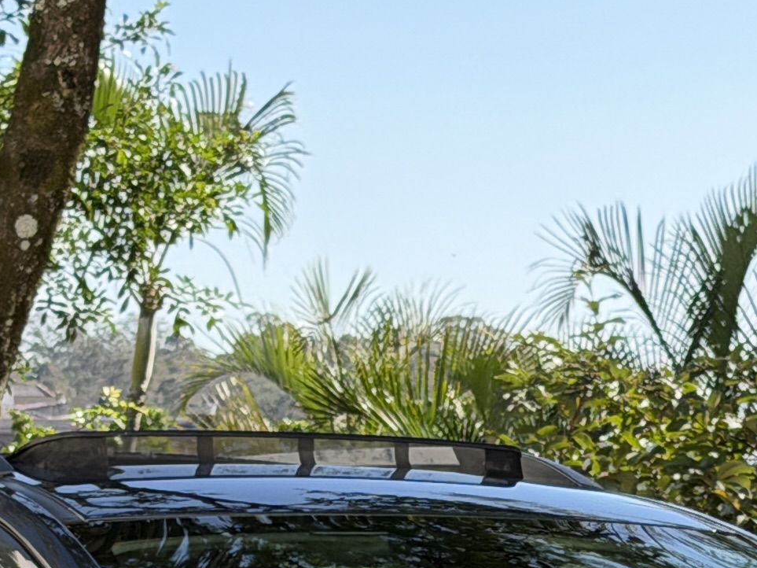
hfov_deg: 9.8
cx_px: 440
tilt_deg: -4.5
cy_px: 834
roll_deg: +0.8
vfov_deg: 7.3
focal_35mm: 201
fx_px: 4395
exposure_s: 1/1285
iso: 100
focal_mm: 6.76
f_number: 1.78
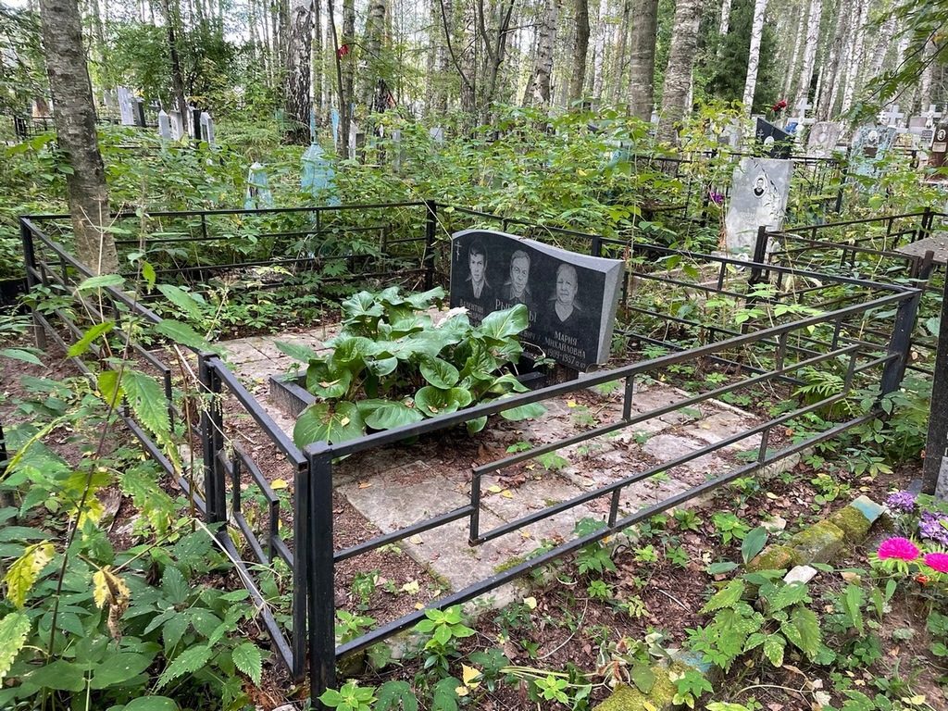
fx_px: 712
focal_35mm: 26
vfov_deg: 53.1
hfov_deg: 67.3
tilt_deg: -17.9
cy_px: 356
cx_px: 474
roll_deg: -2.0
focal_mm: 4.2
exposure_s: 1/104
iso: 125
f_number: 1.6
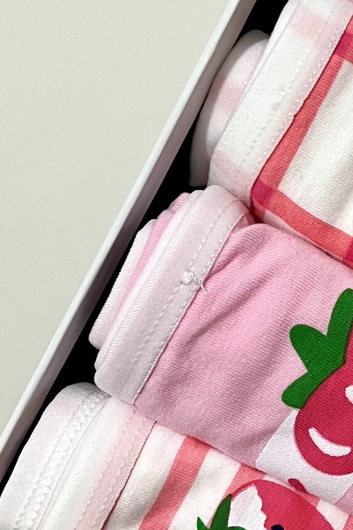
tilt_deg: -20.4
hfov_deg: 15.8
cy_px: 296
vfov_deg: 25.0
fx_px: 1191
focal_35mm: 81
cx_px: 484
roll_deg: +11.1
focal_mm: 5.1
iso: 125
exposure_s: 1/50
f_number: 1.6
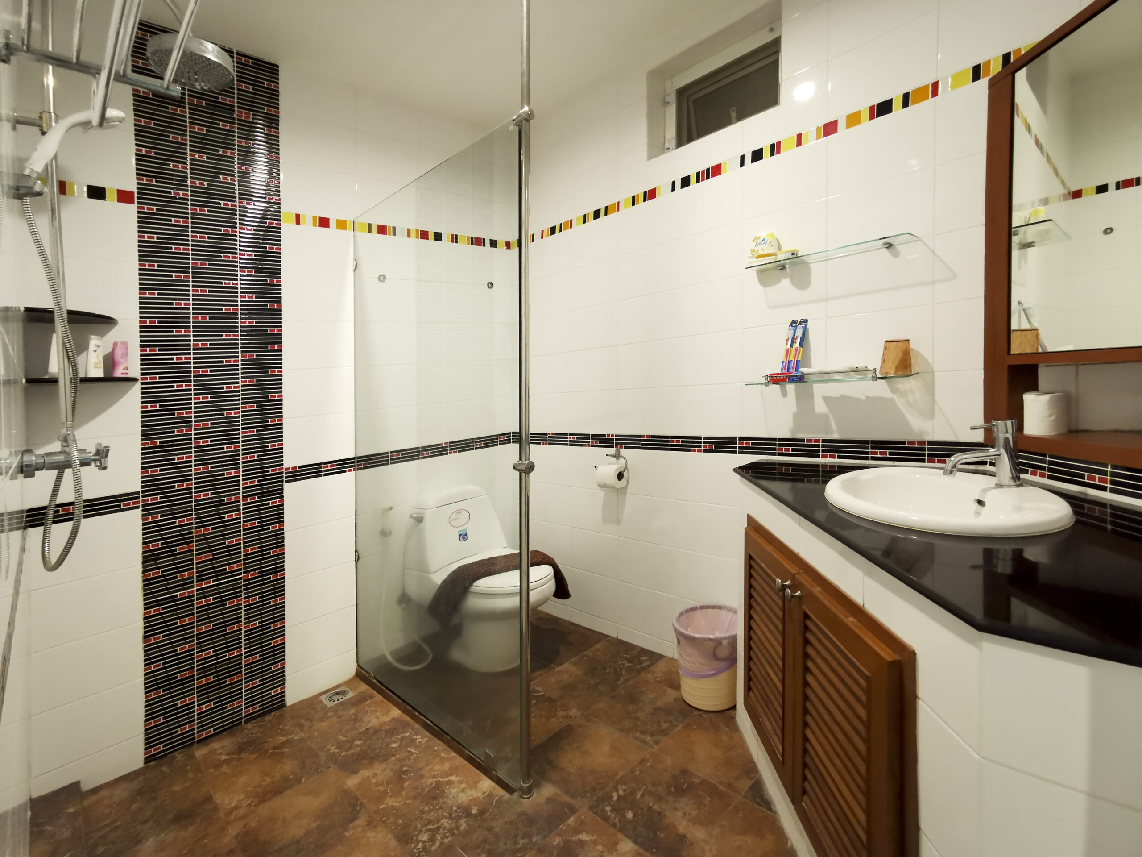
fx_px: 528
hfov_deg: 94.5
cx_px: 571
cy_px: 428
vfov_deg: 78.1
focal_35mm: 16
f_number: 2.2
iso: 640
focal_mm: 2.35
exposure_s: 1/17
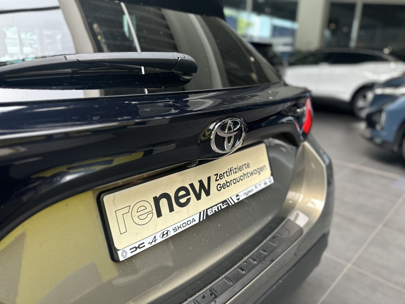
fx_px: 281
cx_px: 202
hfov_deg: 71.6
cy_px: 152
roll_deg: -2.1
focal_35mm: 24
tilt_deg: -16.0
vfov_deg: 56.8
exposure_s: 1/156
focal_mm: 6.86
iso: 64
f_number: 1.78
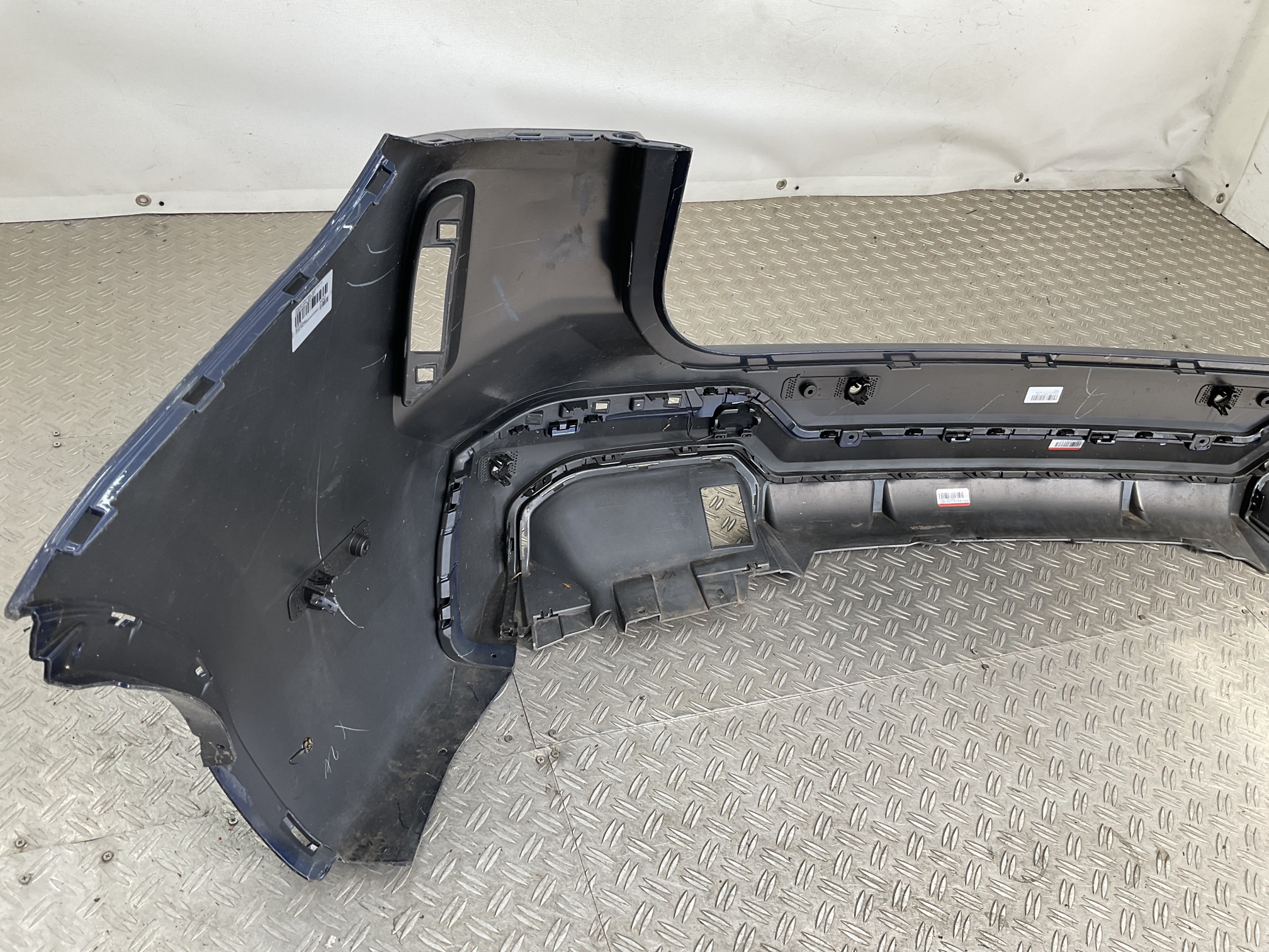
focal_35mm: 29
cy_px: 476
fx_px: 1063
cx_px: 634
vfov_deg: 48.2
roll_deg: -12.6
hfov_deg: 61.7
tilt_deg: -40.9
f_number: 1.8
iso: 16
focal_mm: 3
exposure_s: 1/100
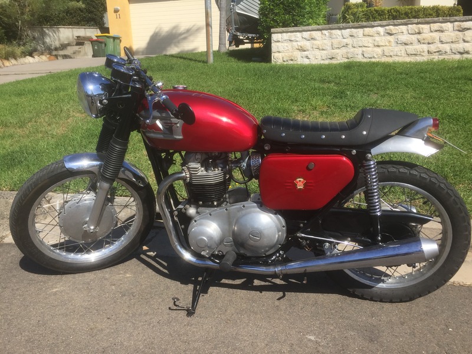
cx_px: 236
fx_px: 395
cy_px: 177
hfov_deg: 61.7
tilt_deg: -15.1
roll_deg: +2.0
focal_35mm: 29
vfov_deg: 48.2
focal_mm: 4.15
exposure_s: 1/1799
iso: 32
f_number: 2.2
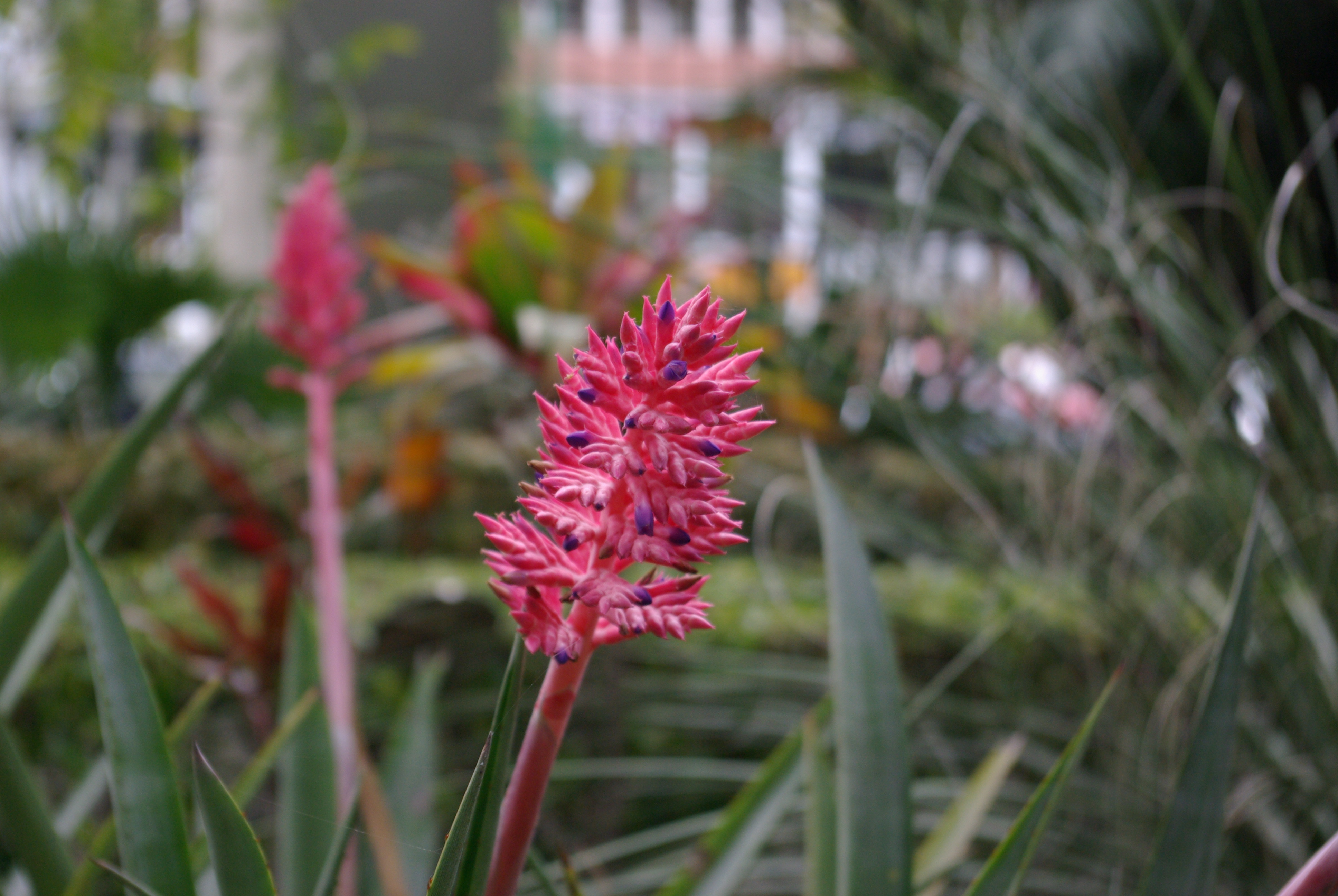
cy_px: 448
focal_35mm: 82
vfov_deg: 16.6
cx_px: 669
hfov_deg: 24.6
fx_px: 3070
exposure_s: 1/125
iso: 400
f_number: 6.7
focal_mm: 55
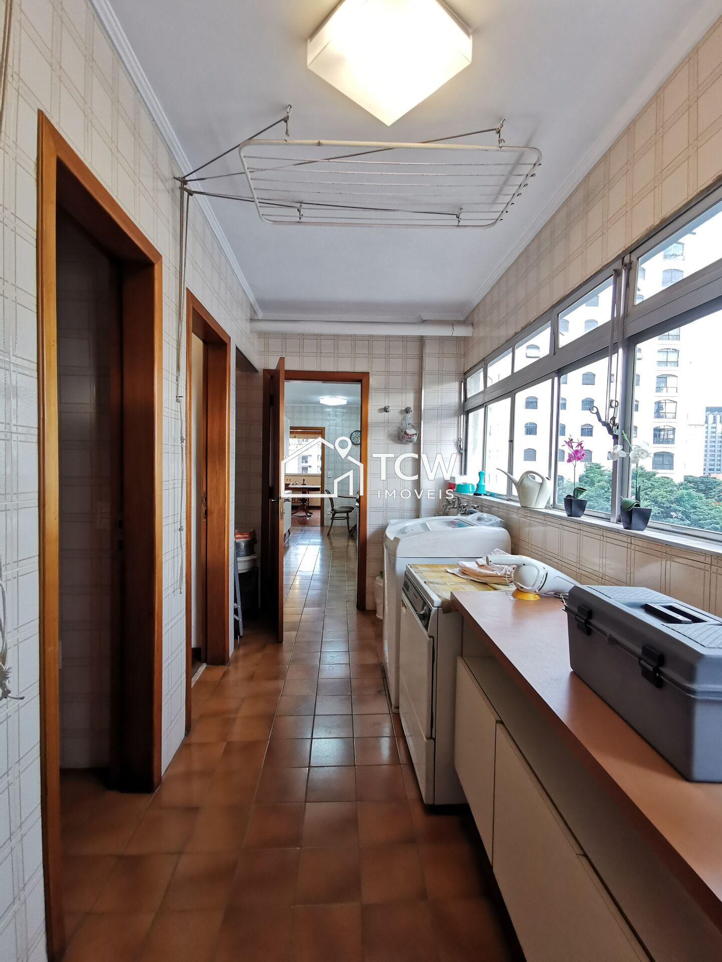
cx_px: 361
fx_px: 445
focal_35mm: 16
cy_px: 481
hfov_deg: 78.1
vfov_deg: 94.5
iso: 320
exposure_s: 1/40
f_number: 2.2
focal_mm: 2.35
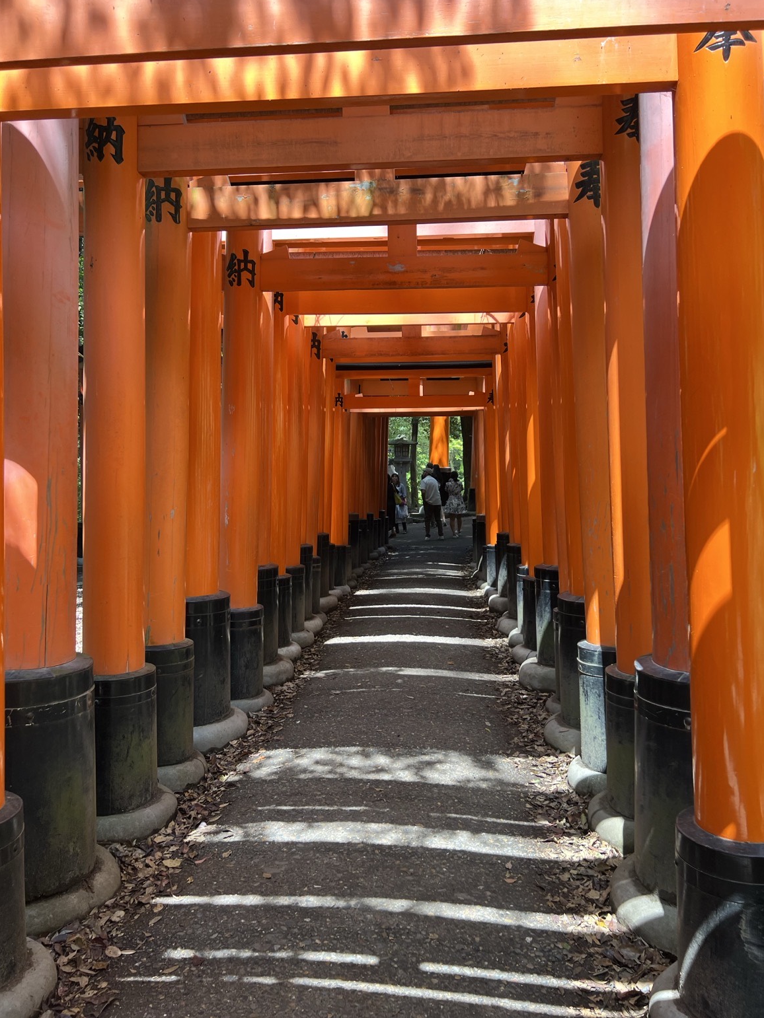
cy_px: 511
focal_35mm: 27
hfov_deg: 51.4
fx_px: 794
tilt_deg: -0.2
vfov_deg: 65.3
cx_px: 384
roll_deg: +0.9
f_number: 1.5
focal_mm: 5.7
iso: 40
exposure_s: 1/188
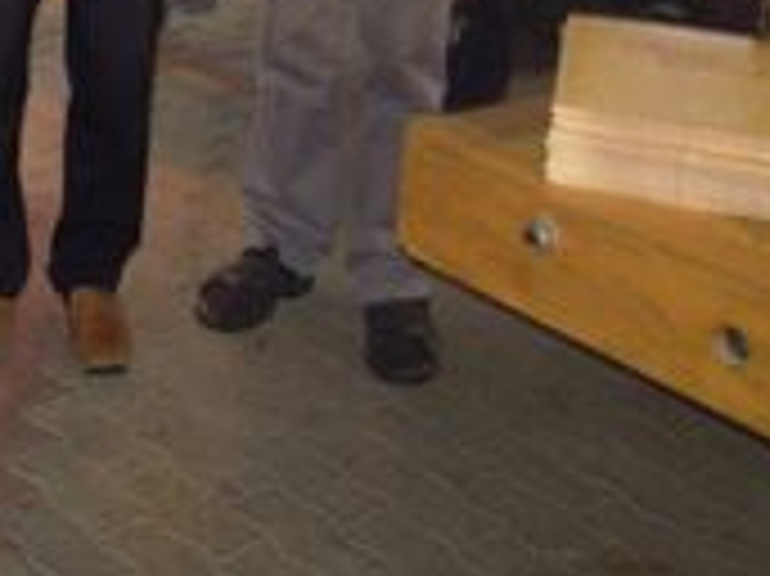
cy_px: -212
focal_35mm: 84
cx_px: -333
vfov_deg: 16.4
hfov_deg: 20.5
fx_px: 1867
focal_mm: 5
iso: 250
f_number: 2.7
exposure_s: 1/25
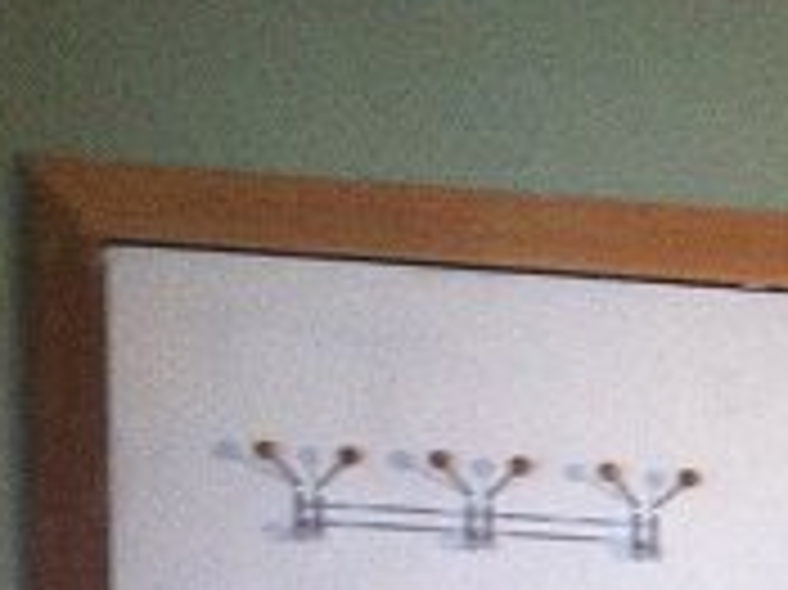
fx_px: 3185
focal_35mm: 140
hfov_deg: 13.4
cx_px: 1153
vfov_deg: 10.0
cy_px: 1054
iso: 400
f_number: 2.8
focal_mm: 3.85
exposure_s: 1/15
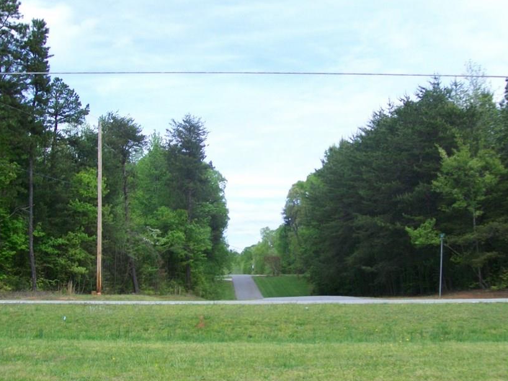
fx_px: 660
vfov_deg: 32.1
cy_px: 217
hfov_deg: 42.1
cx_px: 254
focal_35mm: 45
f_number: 2.7
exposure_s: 1/640
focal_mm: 6
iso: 64
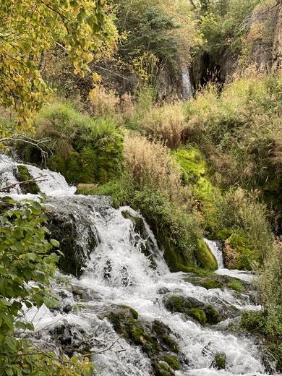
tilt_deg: -2.8
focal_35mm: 52
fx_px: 565
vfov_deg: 36.8
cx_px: 141
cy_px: 188
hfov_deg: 28.0
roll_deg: +2.3
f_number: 2
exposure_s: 1/122
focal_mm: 6
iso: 125
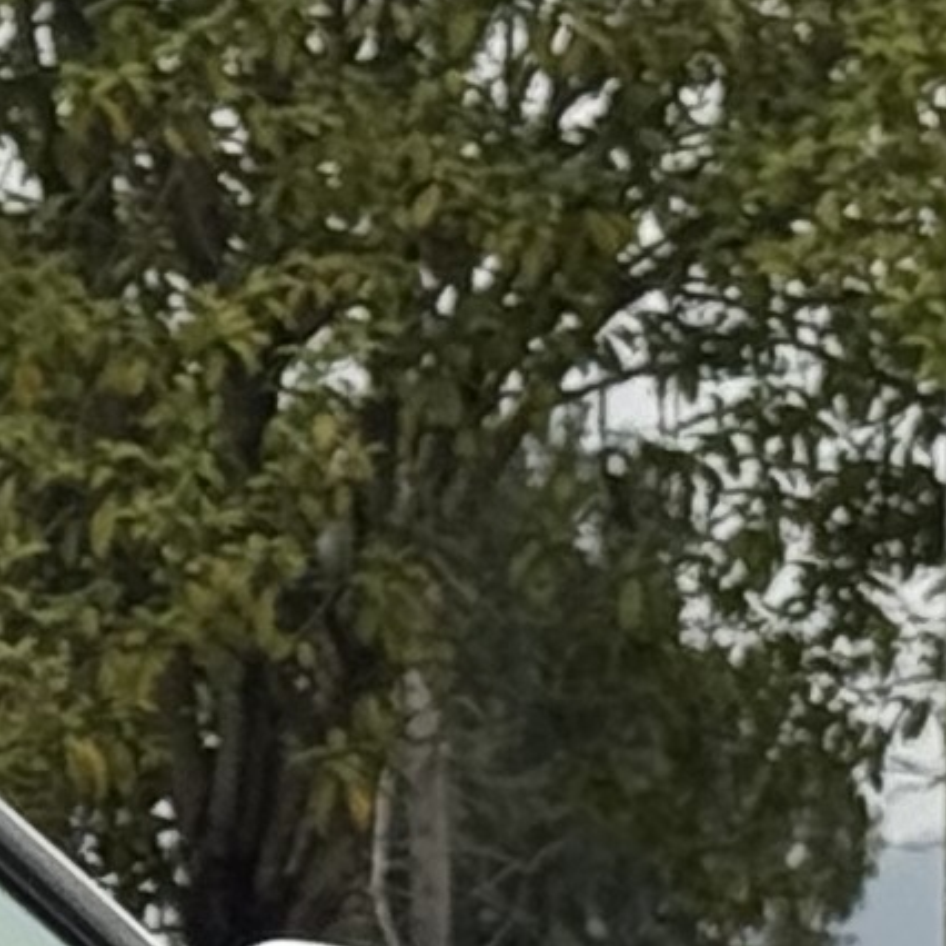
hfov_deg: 4.3
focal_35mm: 402
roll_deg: +0.6
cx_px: -930
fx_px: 12429
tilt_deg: +1.0
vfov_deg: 4.3
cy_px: 1215
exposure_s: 1/774
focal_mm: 6.76
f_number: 1.78
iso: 64
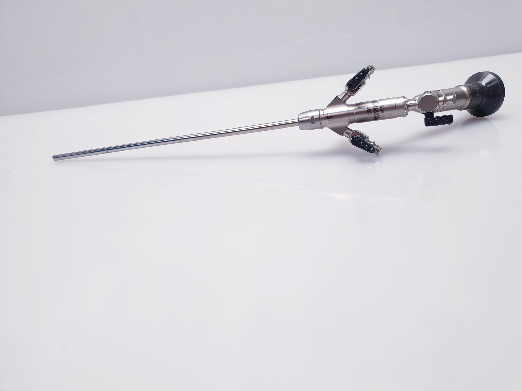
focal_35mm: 26
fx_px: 392
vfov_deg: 53.1
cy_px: 196
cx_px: 261
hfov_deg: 67.3
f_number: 2.4
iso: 64
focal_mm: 4.3
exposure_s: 1/50
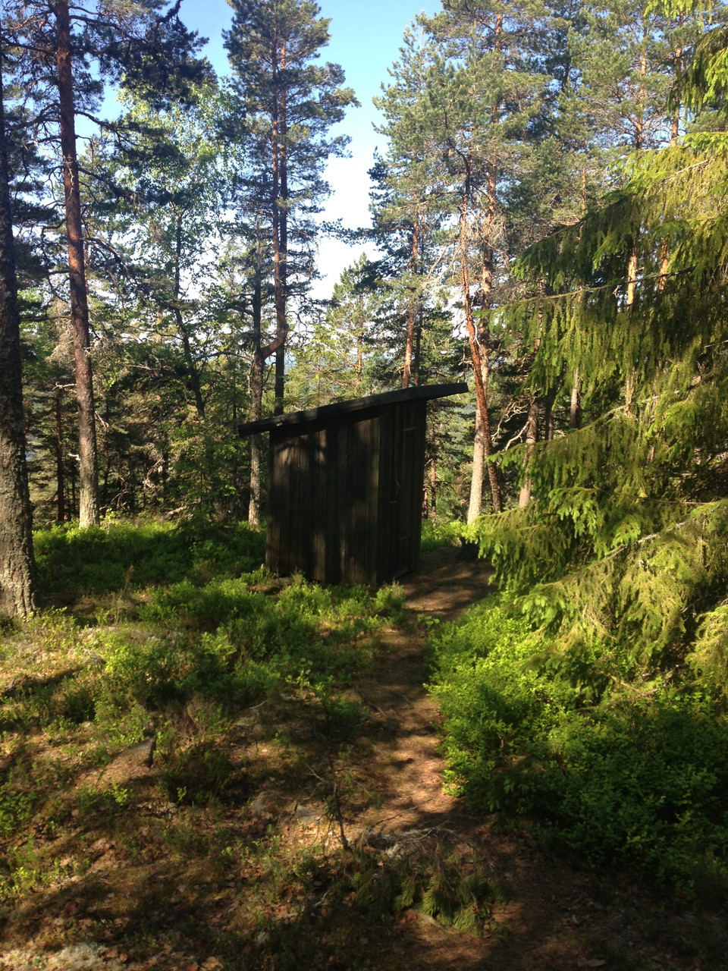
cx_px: 364
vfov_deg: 55.4
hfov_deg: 42.9
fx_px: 925
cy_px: 486
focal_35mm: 33
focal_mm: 4.13
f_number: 2.4
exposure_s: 1/393
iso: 50
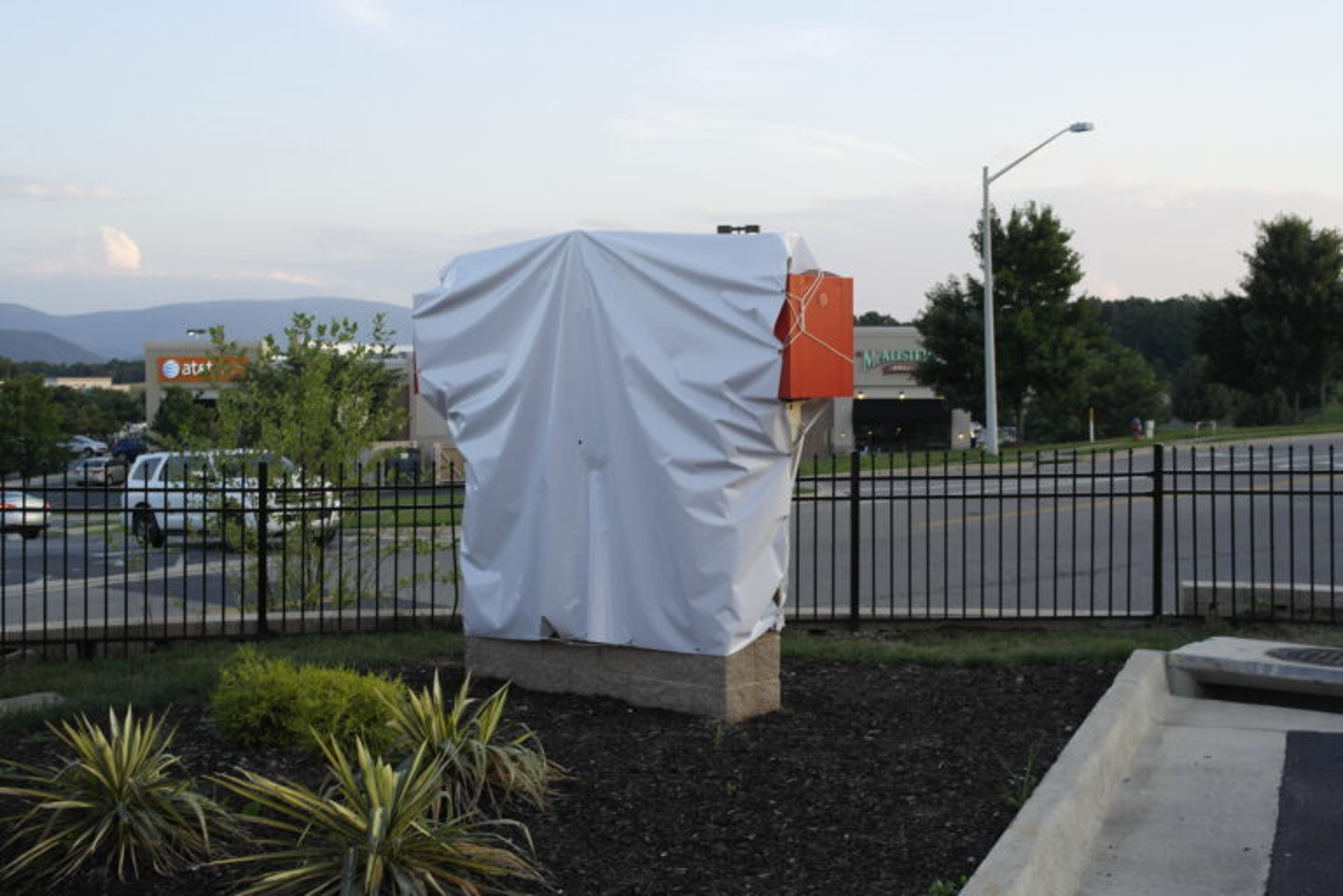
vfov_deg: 31.2
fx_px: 1604
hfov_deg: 45.4
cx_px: 672
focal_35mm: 43
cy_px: 448
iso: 100
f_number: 4
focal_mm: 28
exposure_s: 1/100
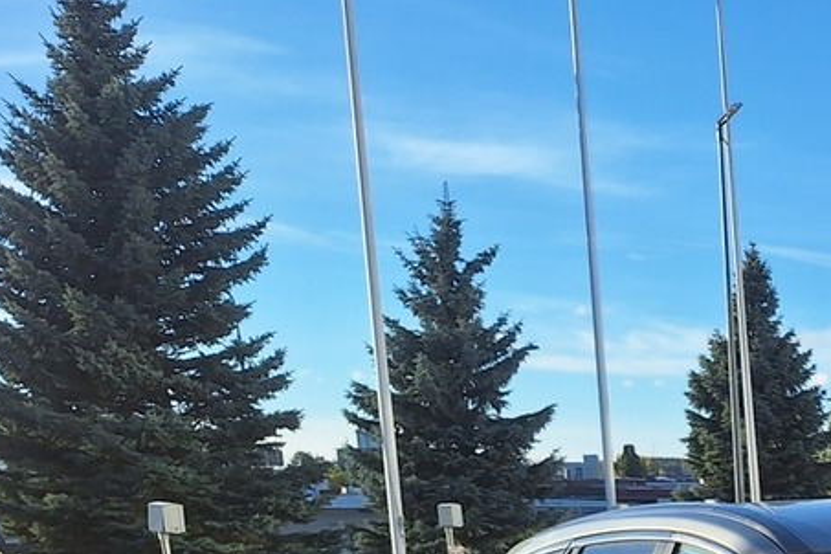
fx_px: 1754
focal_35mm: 76
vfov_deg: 16.0
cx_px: 1183
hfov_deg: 22.6
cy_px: 899
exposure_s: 1/2237
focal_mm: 5.54
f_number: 1.8
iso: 40
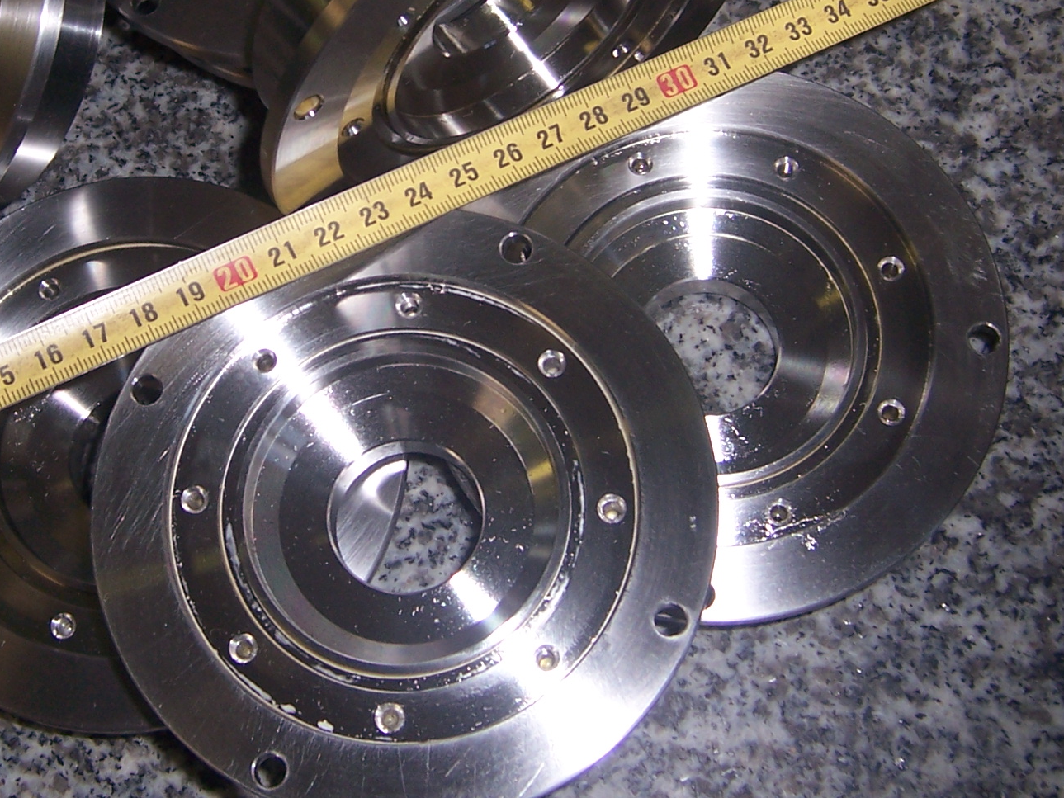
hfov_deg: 32.2
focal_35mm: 59
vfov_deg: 24.6
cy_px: 229
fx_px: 1814
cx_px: 301
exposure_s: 1/60
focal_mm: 5.5
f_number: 2.8
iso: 80
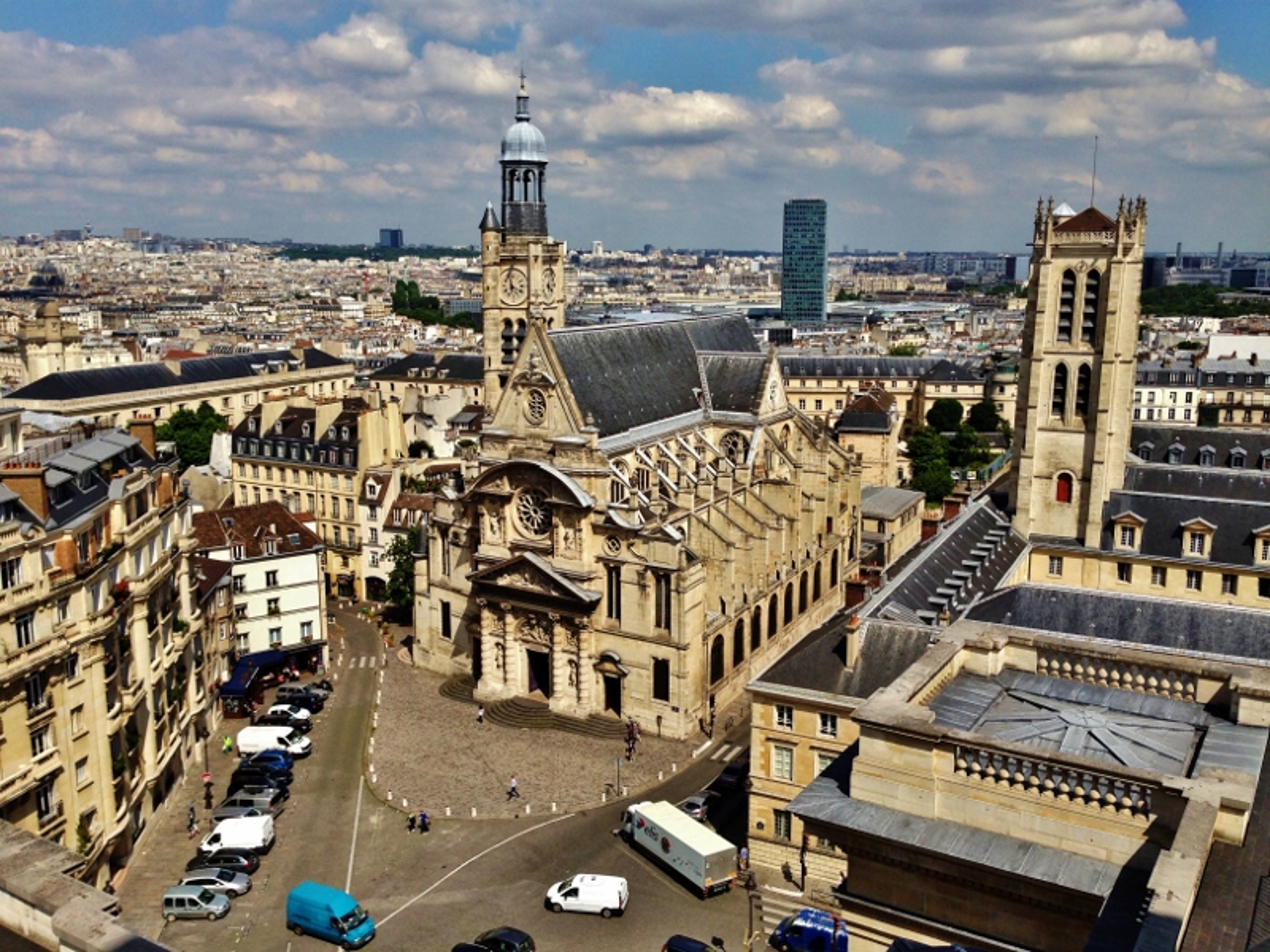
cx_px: 635
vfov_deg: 42.9
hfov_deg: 55.4
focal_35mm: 33
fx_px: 1211
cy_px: 476
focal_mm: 4.13
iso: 50
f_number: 2.4
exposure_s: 1/2358
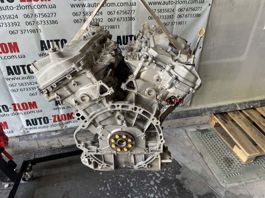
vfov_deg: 53.0
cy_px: 99
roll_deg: -0.8
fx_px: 199
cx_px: 132
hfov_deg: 67.3
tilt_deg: -35.2
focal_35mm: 26
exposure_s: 1/121
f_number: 1.6
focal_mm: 4.2
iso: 100
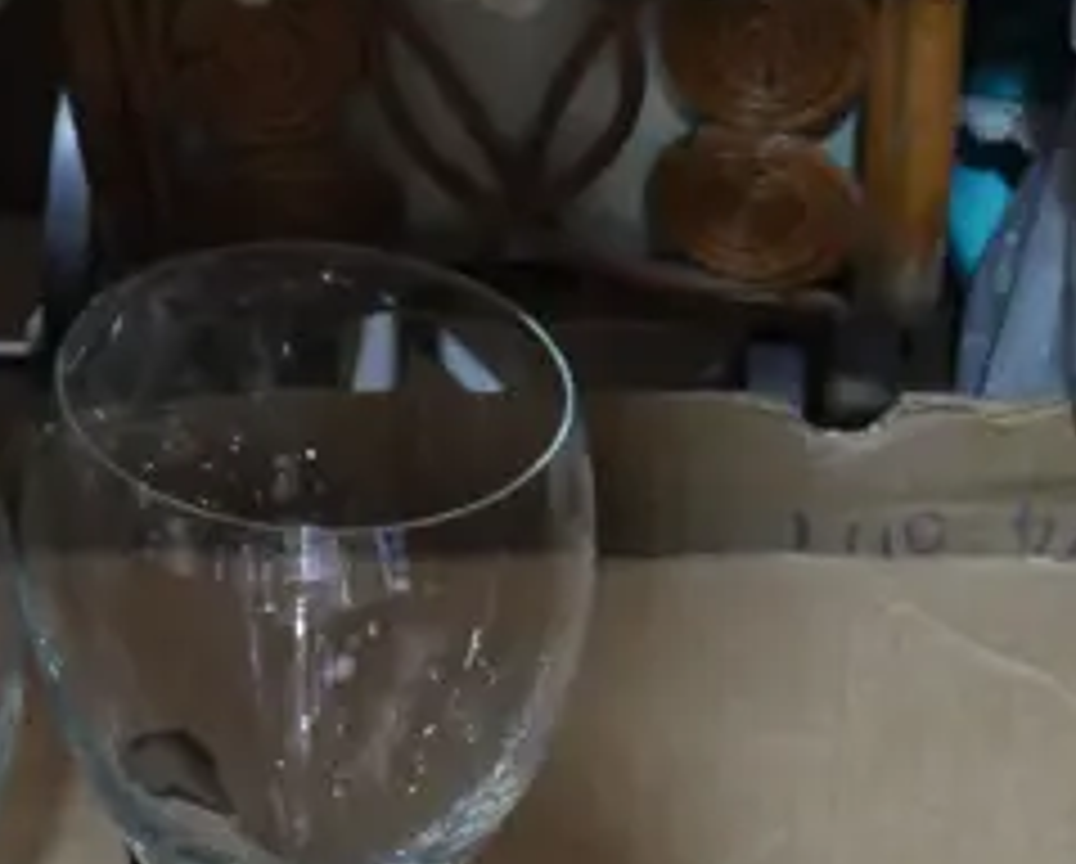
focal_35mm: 142
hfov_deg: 13.5
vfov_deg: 10.0
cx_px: 718
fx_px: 4529
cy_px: 1822
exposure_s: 1/60
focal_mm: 17
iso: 2000
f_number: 4
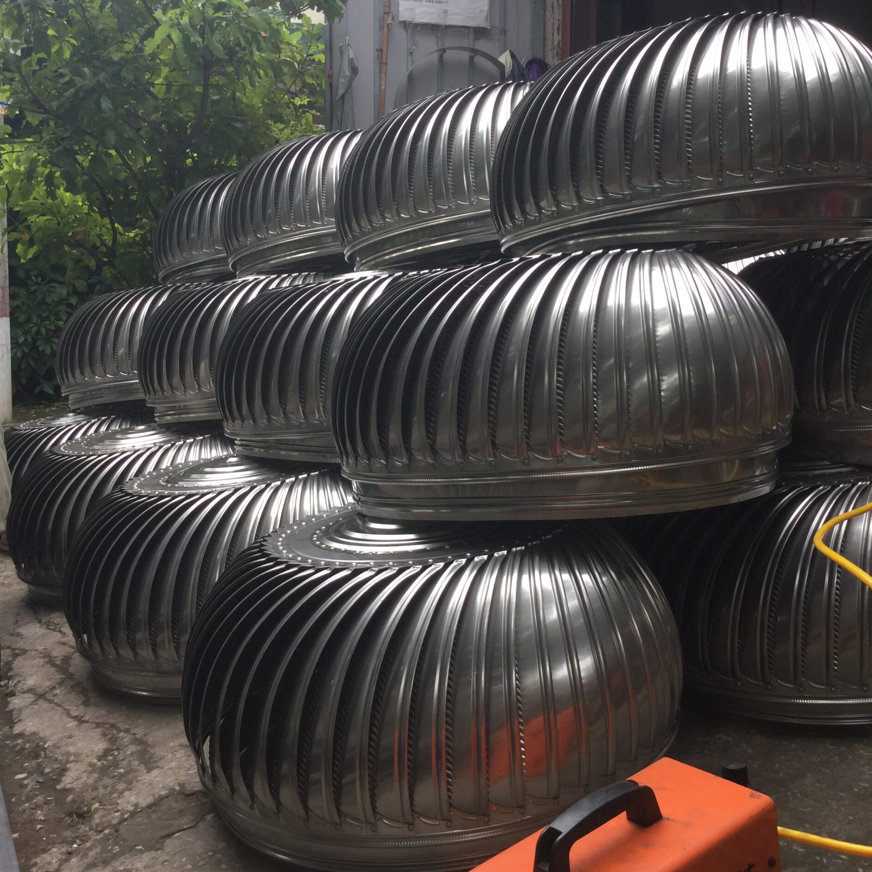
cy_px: 371
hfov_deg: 44.9
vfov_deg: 44.8
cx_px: 432
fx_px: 1054
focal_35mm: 37
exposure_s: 1/250
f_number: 2.4
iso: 25
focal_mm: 3.3
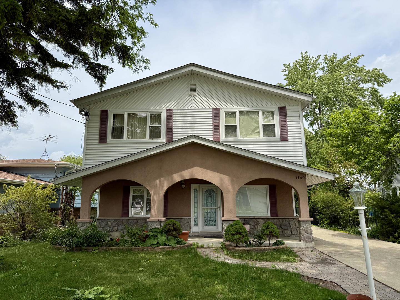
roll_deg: +0.6
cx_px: 200
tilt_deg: +12.0
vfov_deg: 56.8
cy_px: 150
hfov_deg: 71.6
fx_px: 277
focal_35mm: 24
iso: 80
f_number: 1.78
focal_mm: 6.76
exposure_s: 1/5319
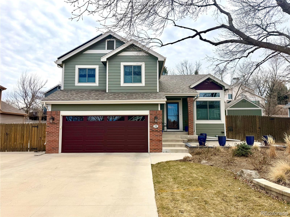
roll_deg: -0.1
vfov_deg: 56.8
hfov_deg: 71.6
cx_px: 145
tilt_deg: +5.9
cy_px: 108
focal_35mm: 24
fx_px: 201
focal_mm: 6.76
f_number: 1.78
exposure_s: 1/3759
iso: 80
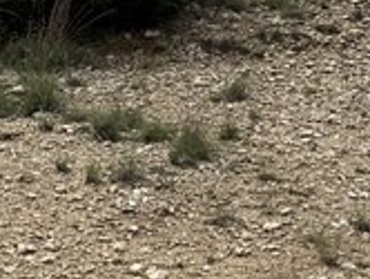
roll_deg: -0.9
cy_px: -13
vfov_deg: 10.0
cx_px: -736
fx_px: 1584
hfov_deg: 10.0
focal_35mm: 148
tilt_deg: +3.7
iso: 80
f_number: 1.78
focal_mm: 6.76
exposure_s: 1/6711
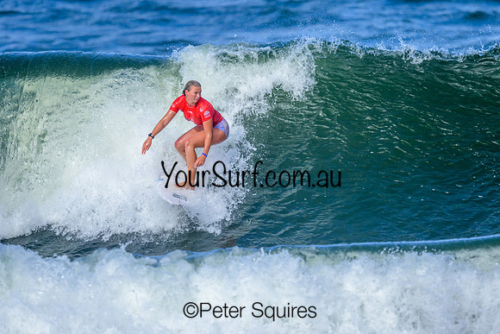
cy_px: 114
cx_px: 252
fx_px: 15281
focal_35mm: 1100
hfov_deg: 1.9
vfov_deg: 1.3
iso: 640
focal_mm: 800
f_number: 6.3
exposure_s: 1/3200
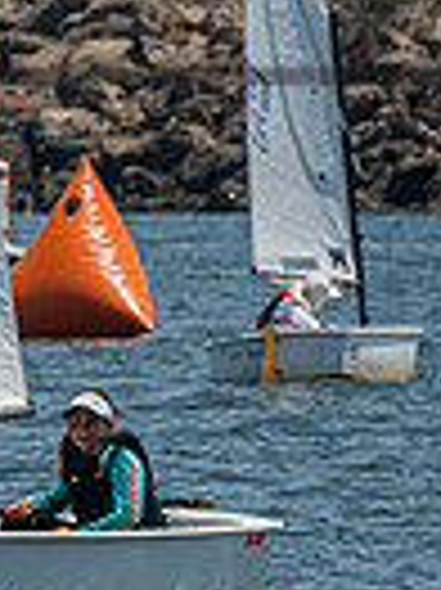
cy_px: 214
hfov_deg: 1.2
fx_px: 20264
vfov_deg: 1.7
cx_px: -865
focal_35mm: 1191
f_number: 8
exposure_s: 1/1600
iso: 320
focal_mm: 230
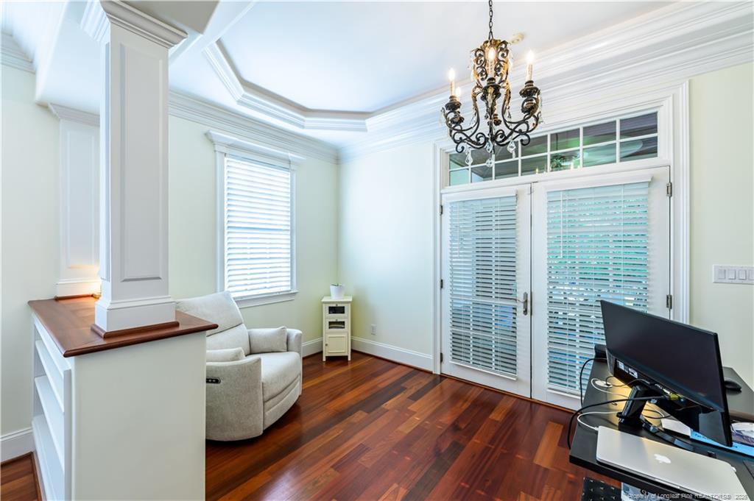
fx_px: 293
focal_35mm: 14
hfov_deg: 104.3
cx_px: 377
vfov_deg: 81.1
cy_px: 250
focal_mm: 14
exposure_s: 1/125
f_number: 8
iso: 64
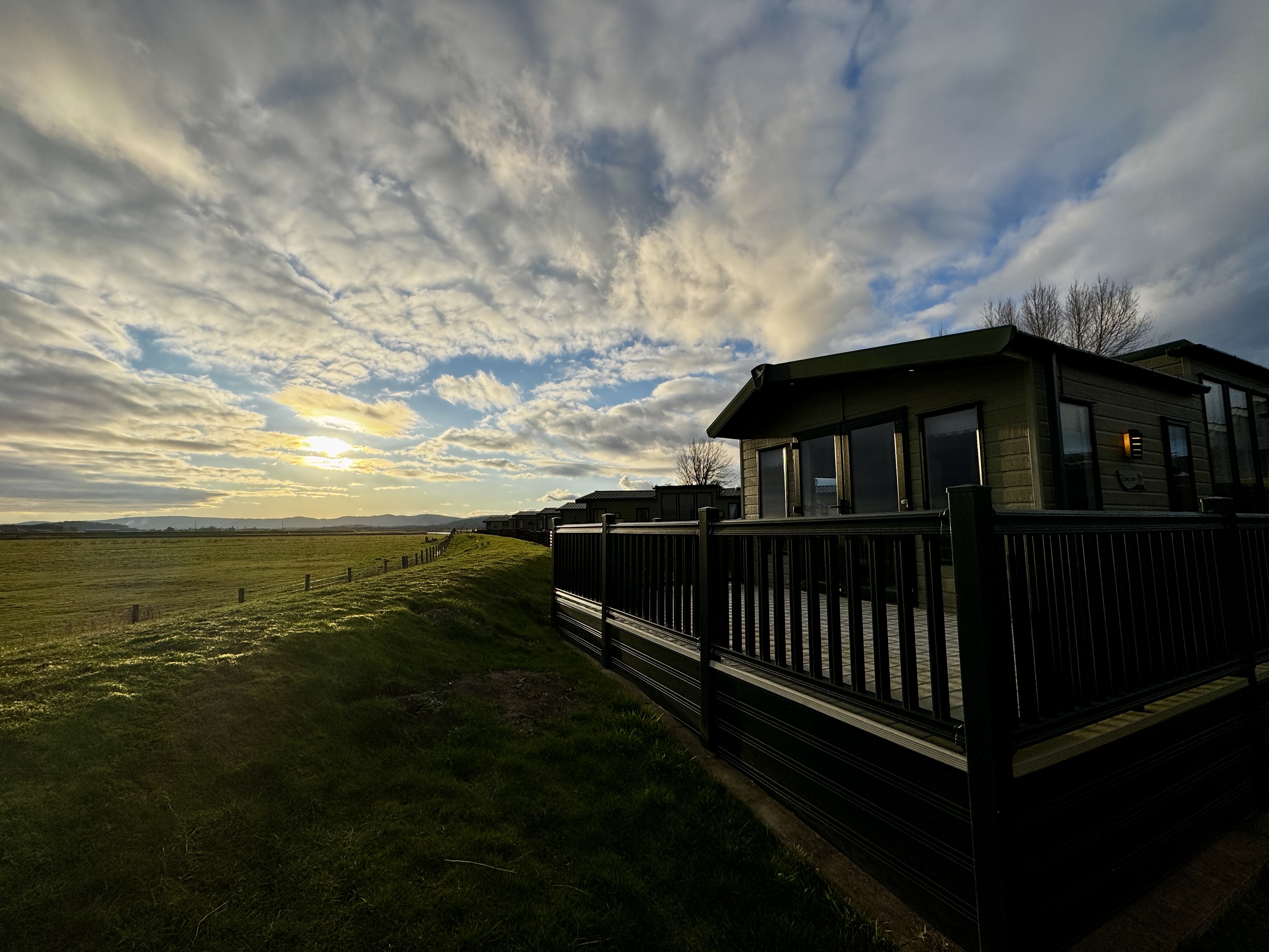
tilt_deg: +6.7
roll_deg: +0.3
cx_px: 634
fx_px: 513
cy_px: 476
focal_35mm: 14
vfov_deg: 85.7
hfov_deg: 102.1
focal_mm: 2.22
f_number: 2.2
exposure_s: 1/3390
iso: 50
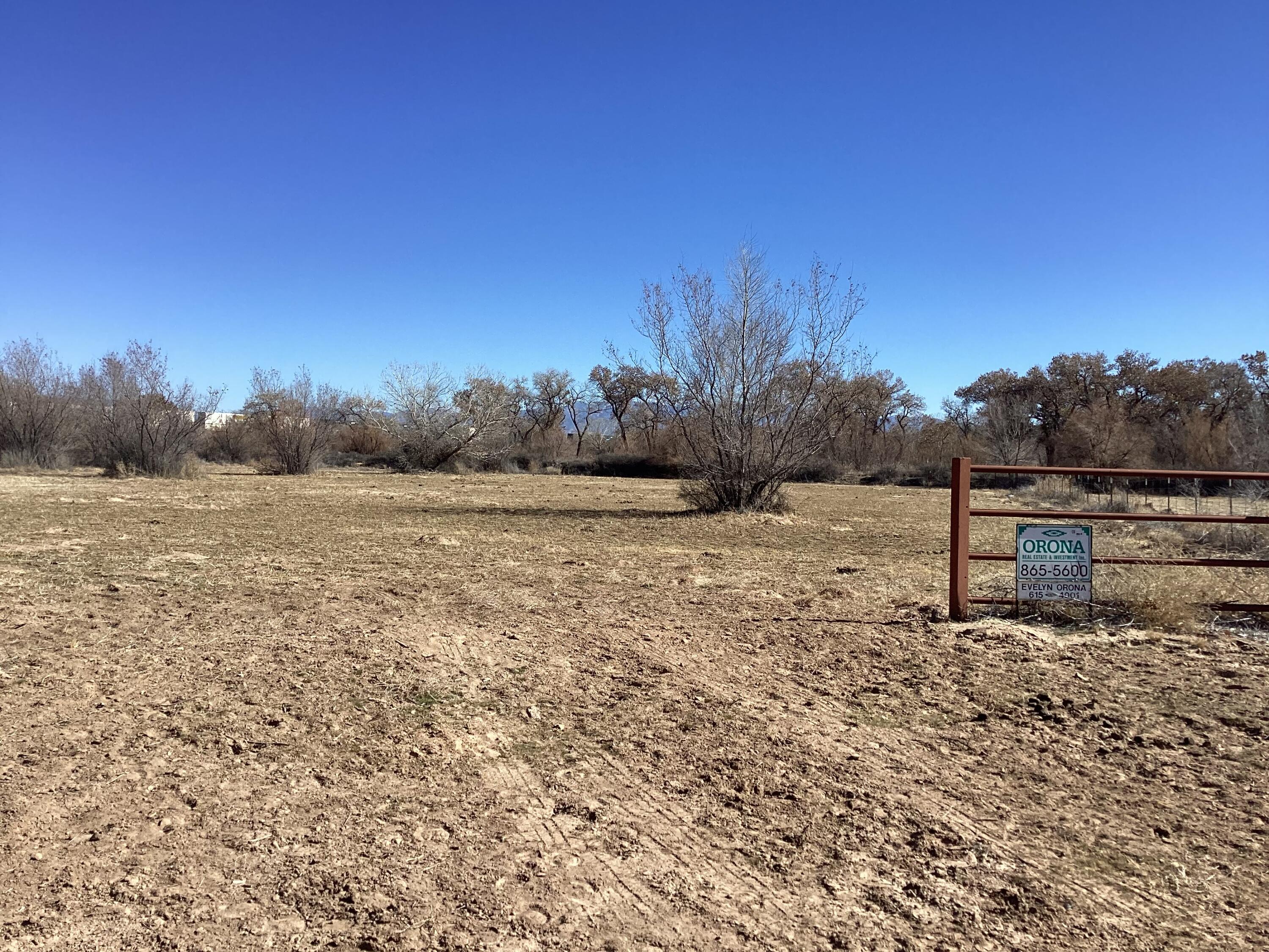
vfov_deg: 45.4
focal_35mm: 31
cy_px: 476
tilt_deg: -1.1
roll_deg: -0.9
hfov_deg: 58.4
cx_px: 634
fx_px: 1136
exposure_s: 1/1481
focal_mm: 3.3
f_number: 2.4
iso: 25
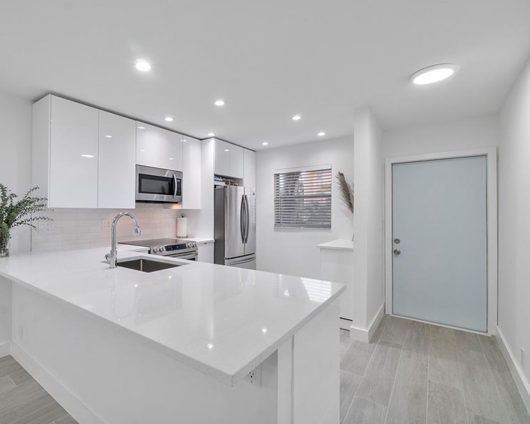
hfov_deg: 88.6
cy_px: 212
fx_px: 267
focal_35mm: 17
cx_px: 213
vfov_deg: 77.0
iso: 160
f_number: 11
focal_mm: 10
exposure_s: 1/6
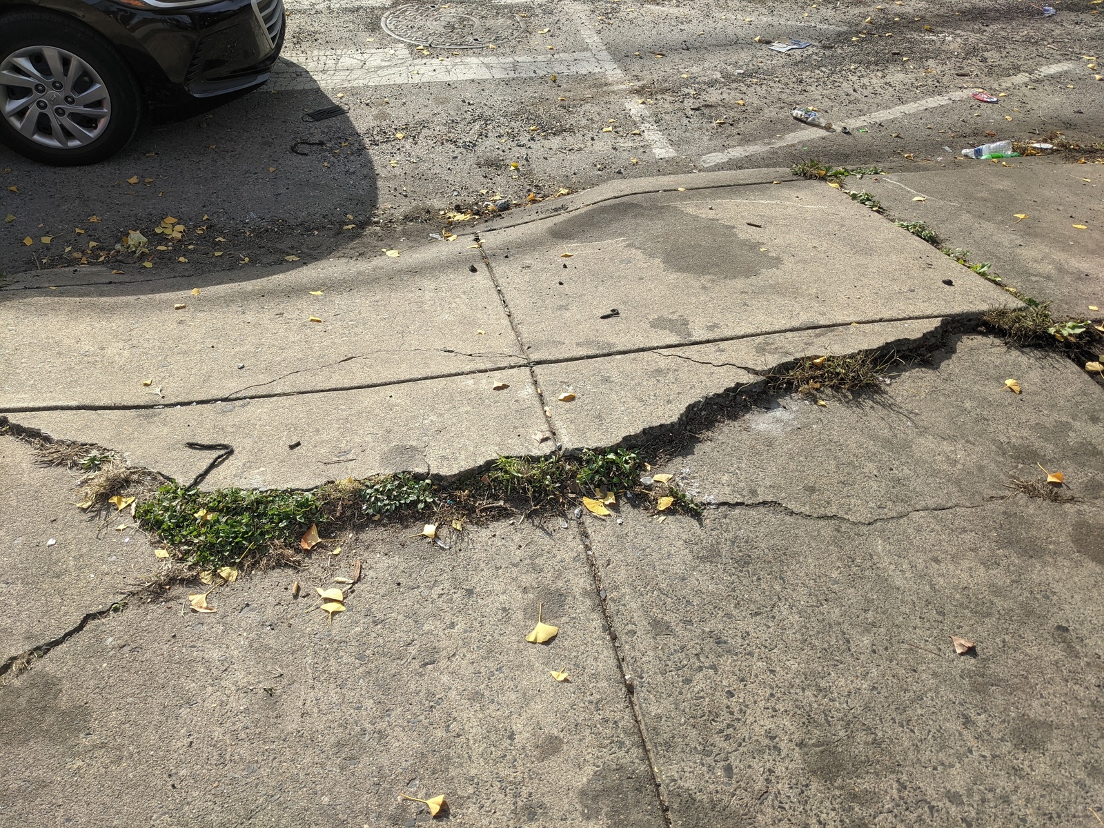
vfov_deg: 51.4
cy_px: 414
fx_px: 861
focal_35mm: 27
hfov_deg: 65.3
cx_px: 552
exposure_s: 1/1466
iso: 54
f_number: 1.73
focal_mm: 4.38
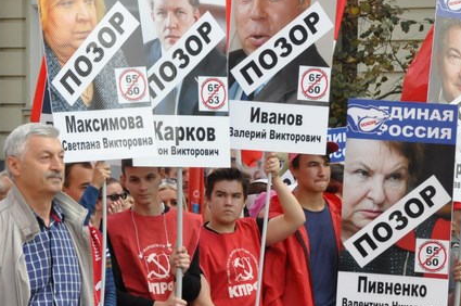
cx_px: 217
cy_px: 139
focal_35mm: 325
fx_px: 4155
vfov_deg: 4.2
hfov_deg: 6.3
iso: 1000
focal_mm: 90
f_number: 10
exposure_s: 1/400
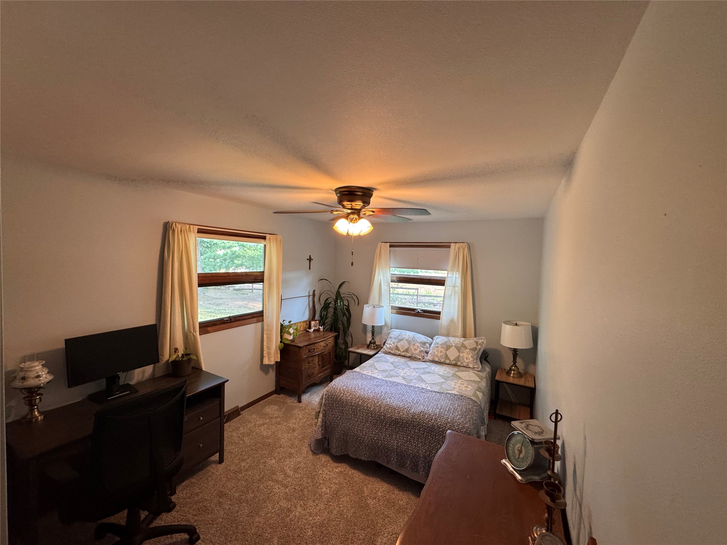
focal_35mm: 14
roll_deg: -2.1
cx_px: 364
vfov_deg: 85.7
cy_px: 272
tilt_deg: -2.7
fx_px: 294
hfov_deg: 102.1
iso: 250
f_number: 2.2
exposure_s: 1/60
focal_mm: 2.22
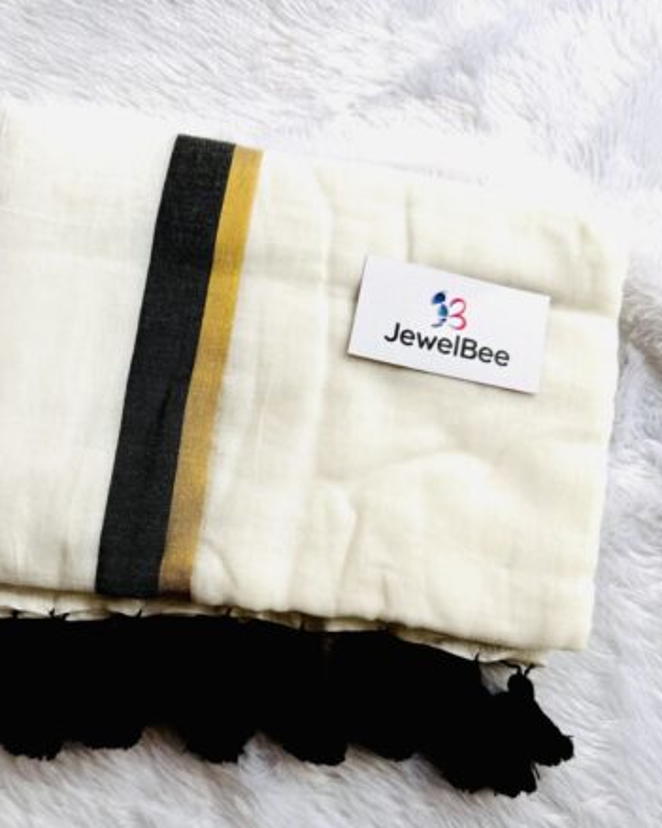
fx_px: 784
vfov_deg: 55.4
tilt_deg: -81.1
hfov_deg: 45.5
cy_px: 477
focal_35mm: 32
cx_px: 255
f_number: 1.78
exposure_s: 1/539
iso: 80
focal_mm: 6.76
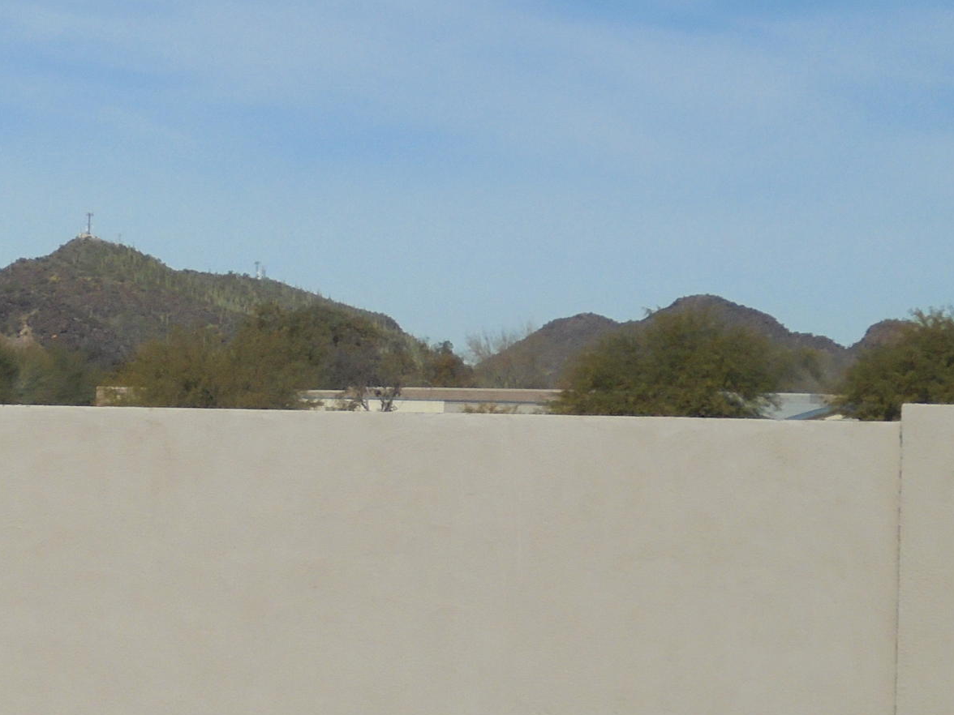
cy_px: 412
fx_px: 3445
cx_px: -149
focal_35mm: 125
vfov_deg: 11.9
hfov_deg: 15.3
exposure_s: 1/160
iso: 100
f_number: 15.3
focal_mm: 8.9
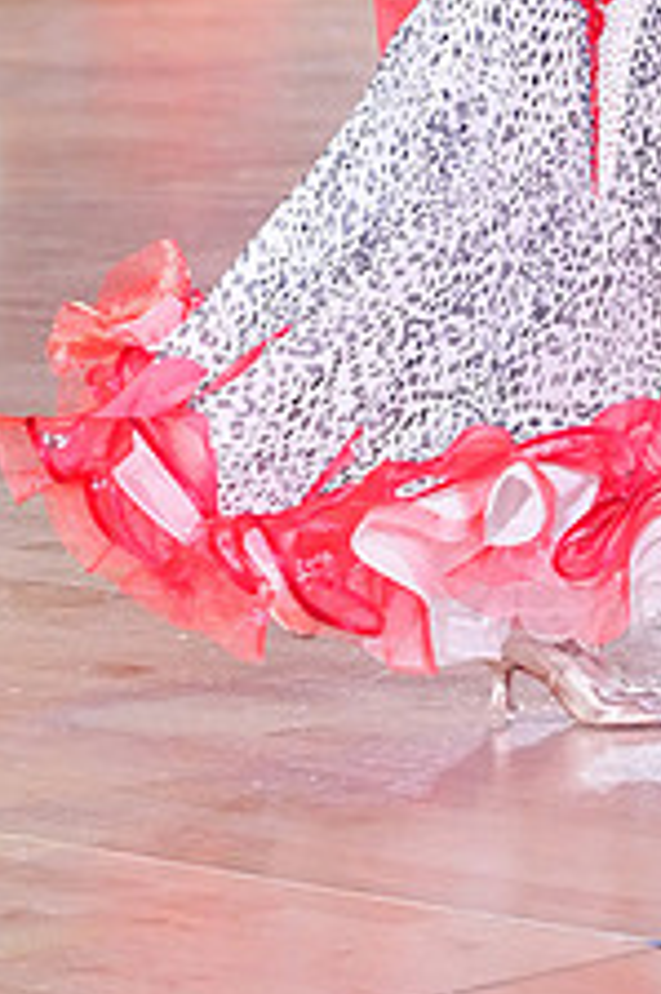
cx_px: 779
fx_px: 6785
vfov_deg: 8.3
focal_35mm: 246
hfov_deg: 5.6
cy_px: -248
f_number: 5
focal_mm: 95
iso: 8000
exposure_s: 1/400
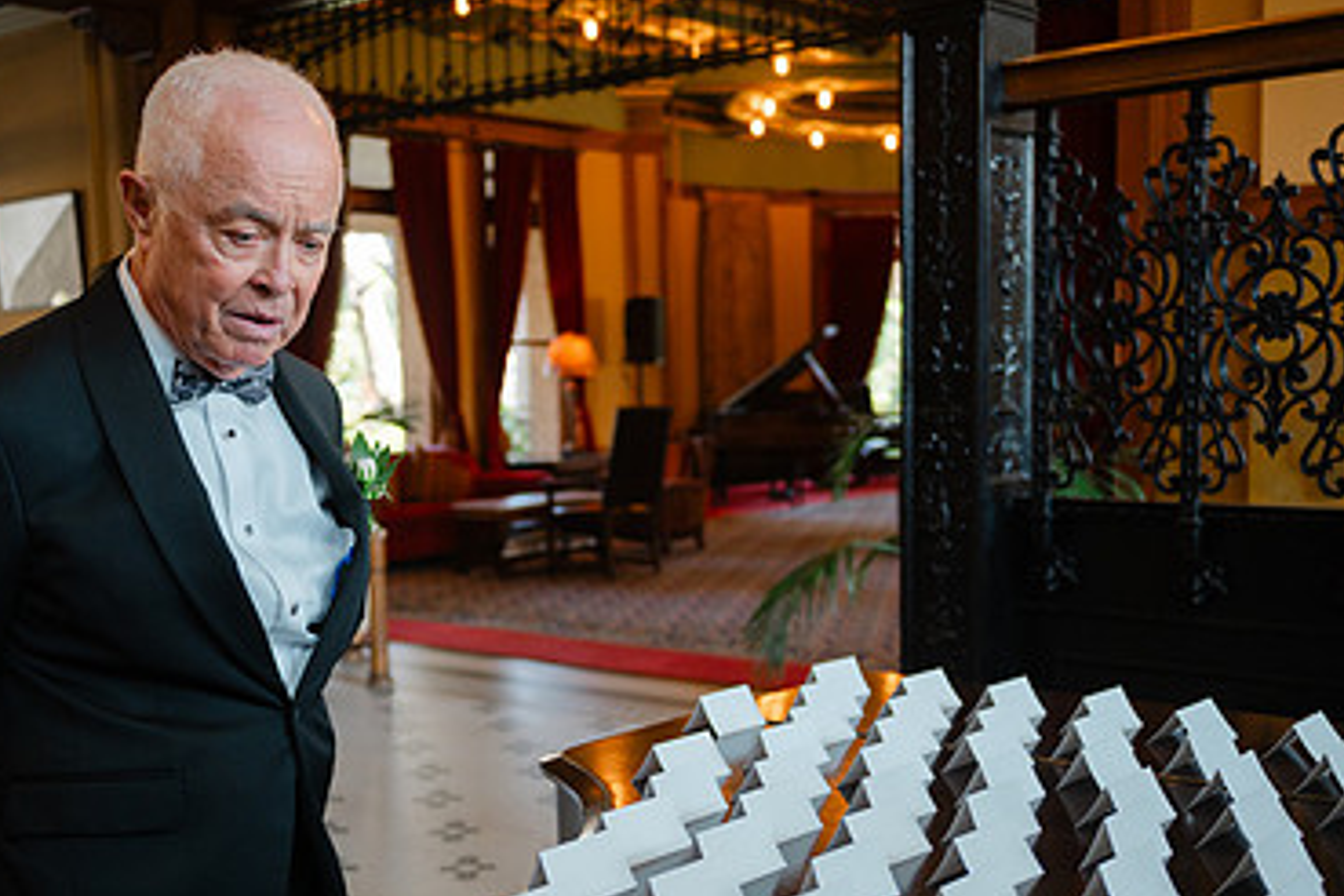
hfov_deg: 44.5
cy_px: 594
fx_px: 1643
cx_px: 652
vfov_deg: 30.3
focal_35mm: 44
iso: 200
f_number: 2.8
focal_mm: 28
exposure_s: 1/125
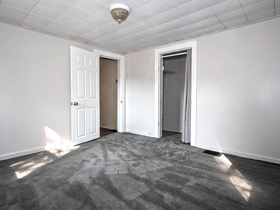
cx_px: 133
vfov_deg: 66.0
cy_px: 103
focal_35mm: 20
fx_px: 162
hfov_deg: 81.7
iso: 250
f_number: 4
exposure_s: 1/60
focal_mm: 12
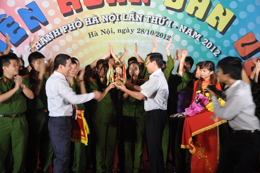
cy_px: 86
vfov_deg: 28.0
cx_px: 130
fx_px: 346
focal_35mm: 48
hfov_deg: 41.2
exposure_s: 1/30
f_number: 5
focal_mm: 32
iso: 400
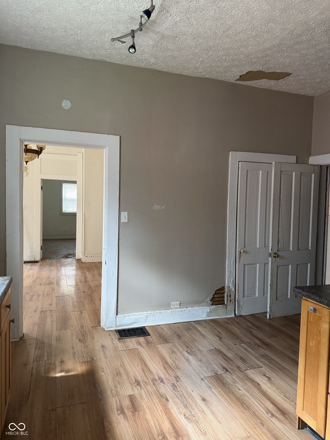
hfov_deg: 56.8
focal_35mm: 24
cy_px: 220
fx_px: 305
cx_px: 165
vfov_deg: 71.6
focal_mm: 6.76
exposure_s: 1/60
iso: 250
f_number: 1.78
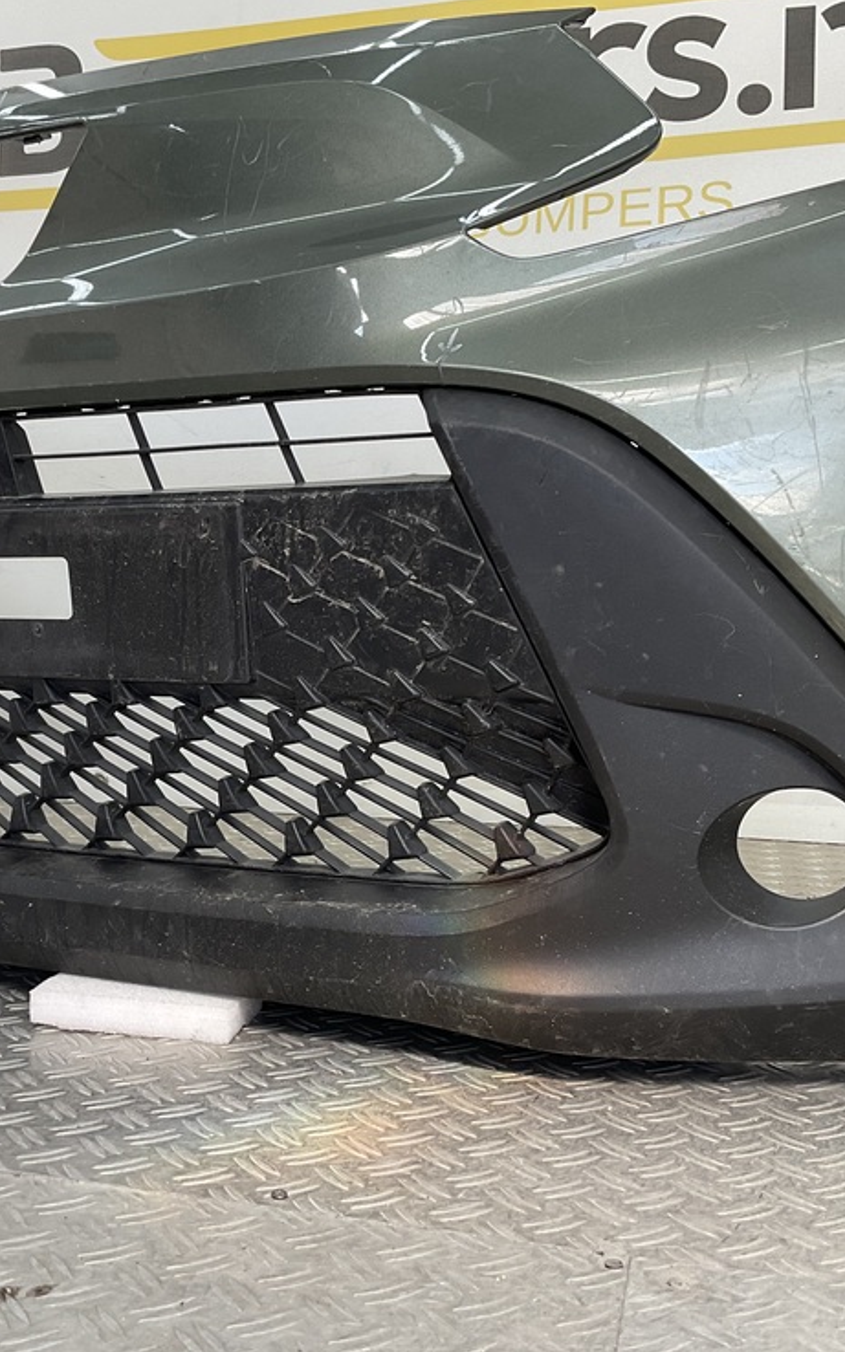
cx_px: 247
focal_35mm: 42
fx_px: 1548
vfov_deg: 47.2
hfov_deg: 30.2
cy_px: 685
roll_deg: +0.0
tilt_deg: -1.2
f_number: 1.8
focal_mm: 3
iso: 25
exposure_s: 1/120
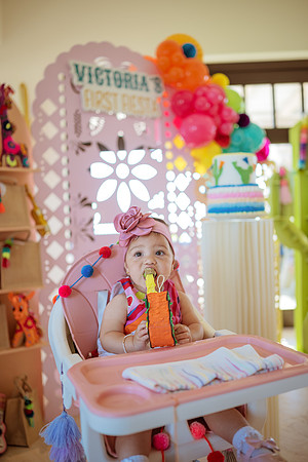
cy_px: 231
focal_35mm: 35
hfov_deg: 37.9
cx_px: 154
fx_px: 449
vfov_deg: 54.4
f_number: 1.8
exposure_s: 1/250
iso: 250
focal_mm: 35
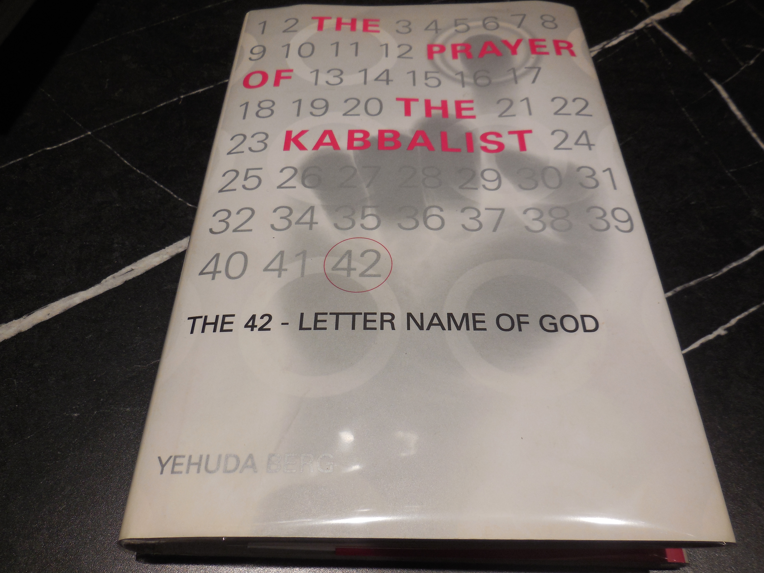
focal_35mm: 26
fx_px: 574
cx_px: 388
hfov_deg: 67.3
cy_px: 285
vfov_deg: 53.1
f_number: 3.1
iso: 125
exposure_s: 1/100
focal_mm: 4.5
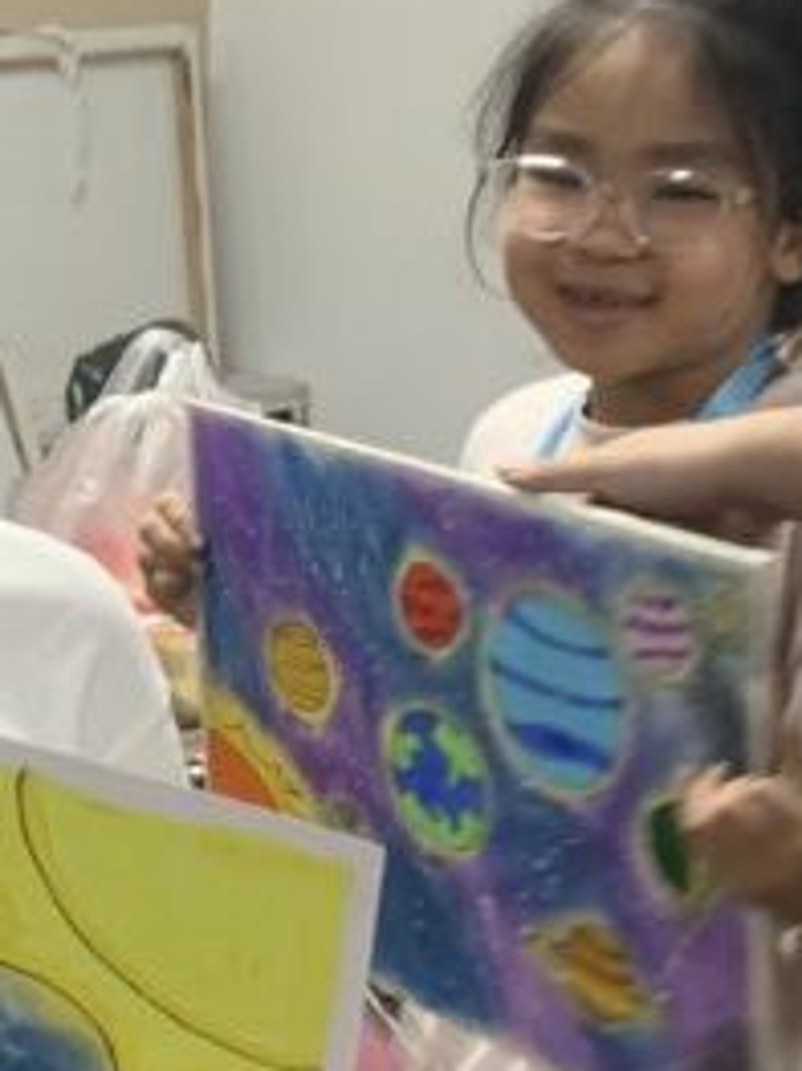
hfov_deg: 14.1
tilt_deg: -11.2
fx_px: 3061
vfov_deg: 19.8
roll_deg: +0.5
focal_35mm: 99
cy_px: 448
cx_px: -362
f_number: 1.8
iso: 100
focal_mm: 4.25
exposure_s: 1/99
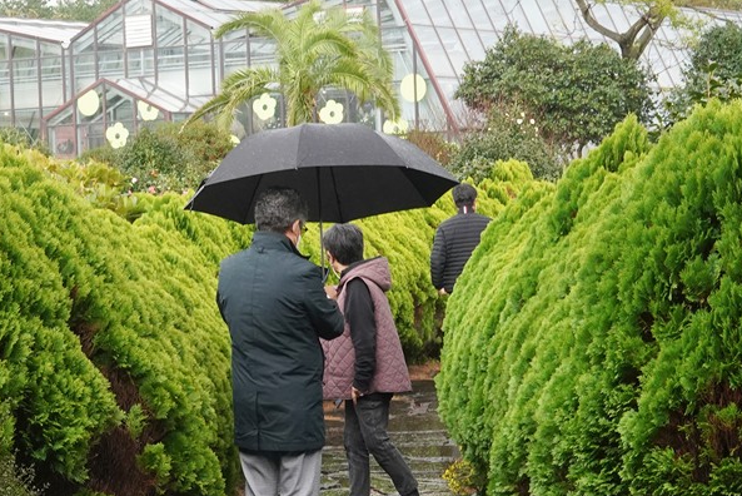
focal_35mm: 118
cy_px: 233
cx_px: 193
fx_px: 2433
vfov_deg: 11.6
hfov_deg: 17.2
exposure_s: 1/100
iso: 1250
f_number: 11
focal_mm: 35
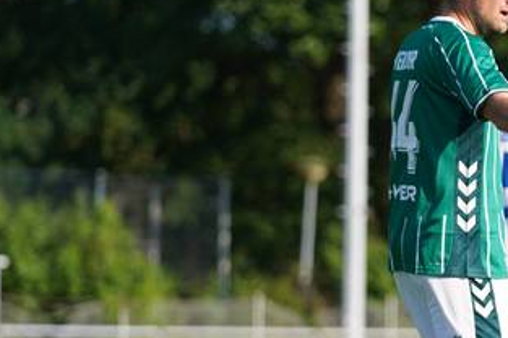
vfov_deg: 3.7
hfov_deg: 5.5
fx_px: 5258
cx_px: 578
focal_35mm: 373
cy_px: 190
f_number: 2.8
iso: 160
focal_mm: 127
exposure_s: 1/1600
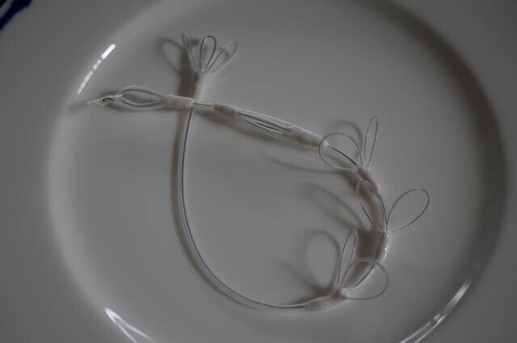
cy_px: 172
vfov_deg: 29.8
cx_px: 258
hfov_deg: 43.7
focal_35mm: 45
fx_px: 645
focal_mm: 30
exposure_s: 1/60
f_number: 4
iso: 200
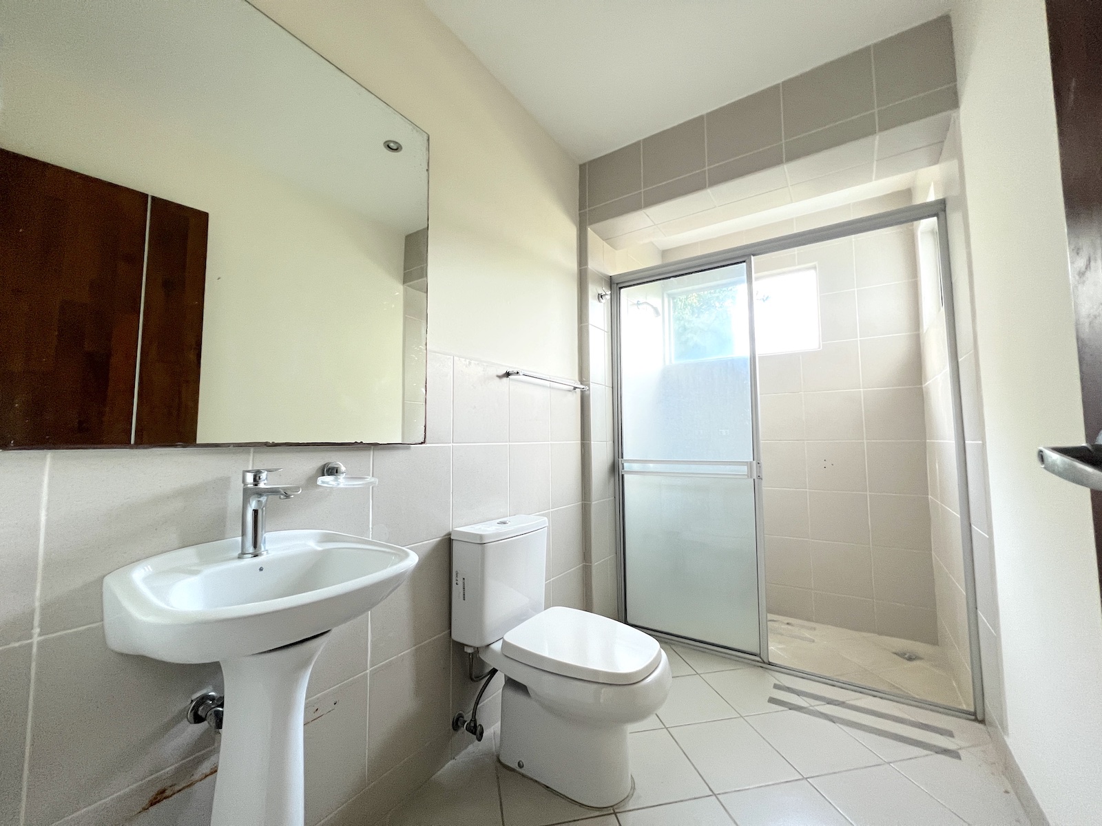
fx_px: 414
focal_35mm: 13
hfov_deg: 106.2
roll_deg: +0.4
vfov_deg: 89.9
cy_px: 413
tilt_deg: +2.9
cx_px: 551
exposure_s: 1/60
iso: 200
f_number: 1.8
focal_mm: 1.57
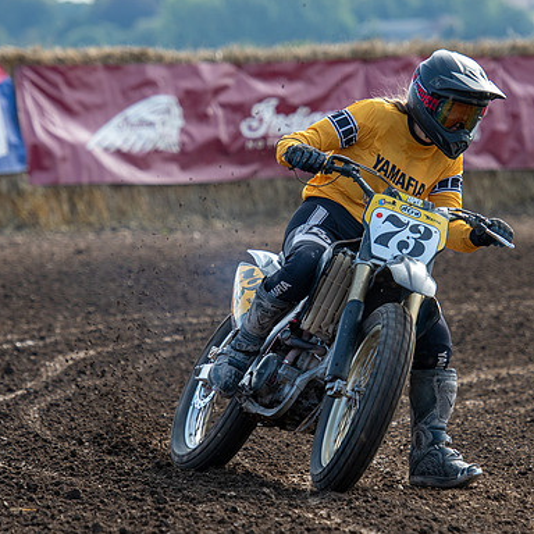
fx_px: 6650
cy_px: 281
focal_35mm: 381
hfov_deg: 4.6
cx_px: 372
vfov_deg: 4.6
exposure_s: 1/500
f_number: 4
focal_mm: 165
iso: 100
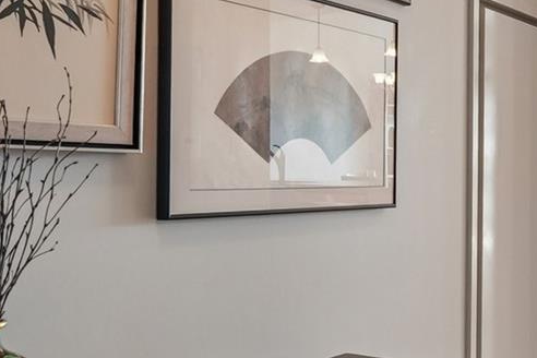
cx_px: 428
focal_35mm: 54
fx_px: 800
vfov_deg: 25.2
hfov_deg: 35.9
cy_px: 154
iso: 500
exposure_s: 1/20
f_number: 8
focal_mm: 11
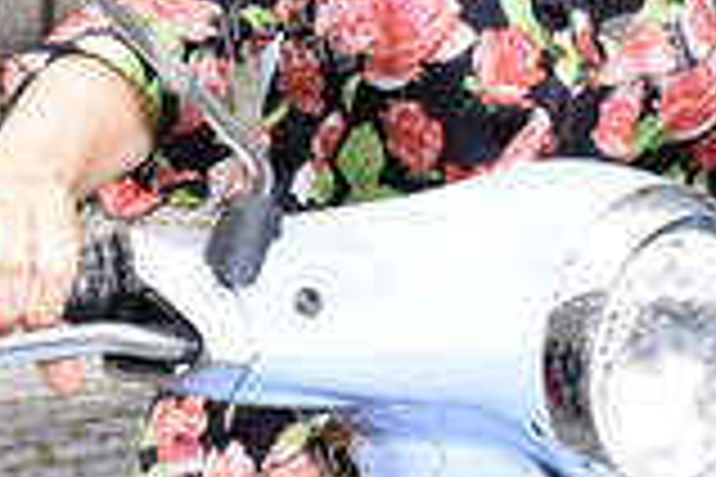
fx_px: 2705
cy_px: -72
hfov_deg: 15.0
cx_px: 597
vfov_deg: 10.0
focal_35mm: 136
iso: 160
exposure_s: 1/125
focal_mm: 32
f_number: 6.3
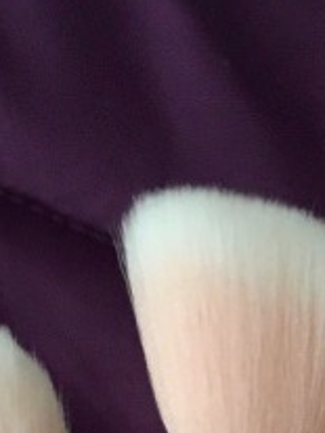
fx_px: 1754
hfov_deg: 10.5
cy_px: 887
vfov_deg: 12.3
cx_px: 361
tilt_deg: -60.7
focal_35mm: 140
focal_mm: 4.15
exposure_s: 1/20
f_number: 2.2
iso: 200
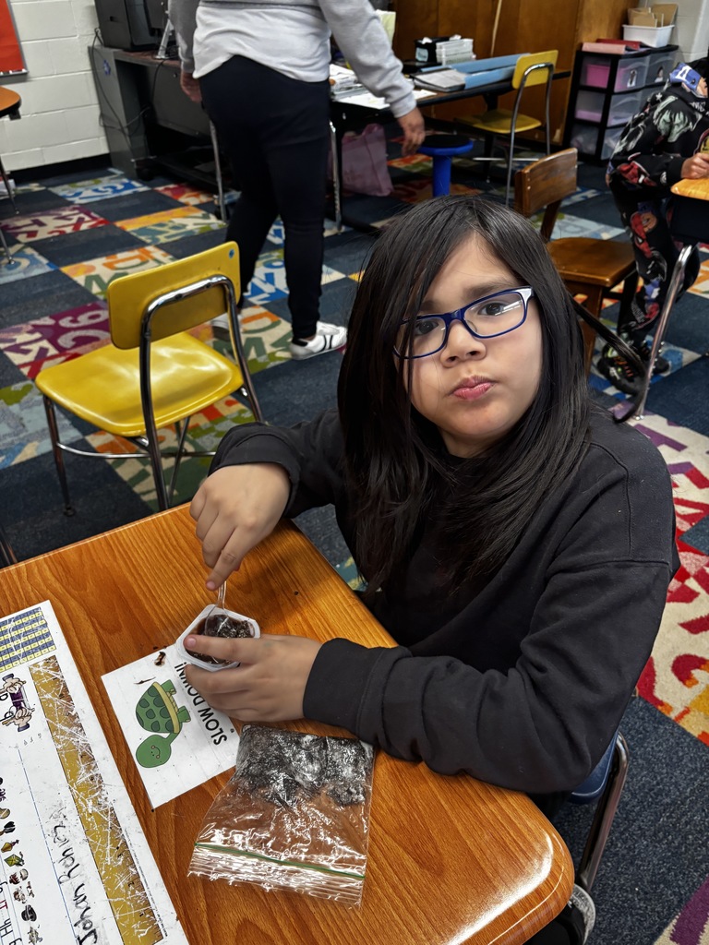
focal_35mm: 26
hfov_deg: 53.1
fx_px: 710
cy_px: 472
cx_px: 354
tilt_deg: -36.4
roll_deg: +0.9
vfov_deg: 67.3
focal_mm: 5.96
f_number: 1.6
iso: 320
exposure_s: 1/60
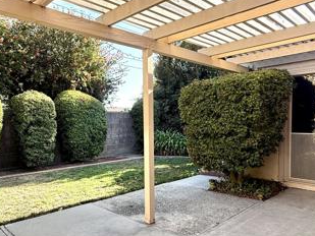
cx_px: 149
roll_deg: +0.7
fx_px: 264
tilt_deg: -2.3
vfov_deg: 48.1
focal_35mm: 29
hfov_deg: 61.6
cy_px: 134
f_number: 2.2
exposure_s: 1/294
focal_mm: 2.22
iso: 64
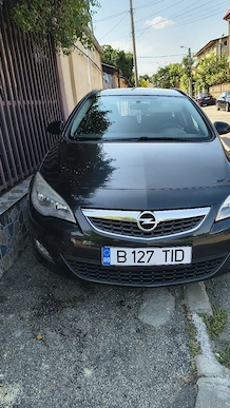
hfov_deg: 42.7
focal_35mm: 27
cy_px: 206
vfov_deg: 69.8
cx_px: 141
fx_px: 292
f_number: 1.8
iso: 100
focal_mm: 5.56
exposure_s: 1/833
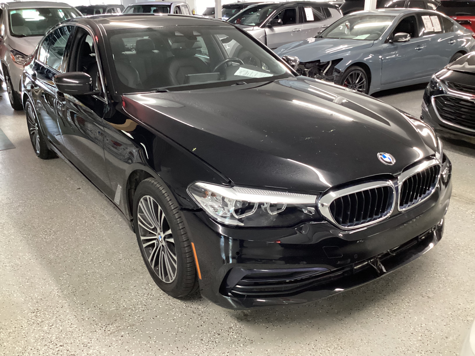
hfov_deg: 58.4
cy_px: 178
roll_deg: +1.0
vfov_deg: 45.4
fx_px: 425
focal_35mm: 31
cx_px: 238
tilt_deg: -23.5
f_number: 2.4
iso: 400
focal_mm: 3.3
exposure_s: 1/33
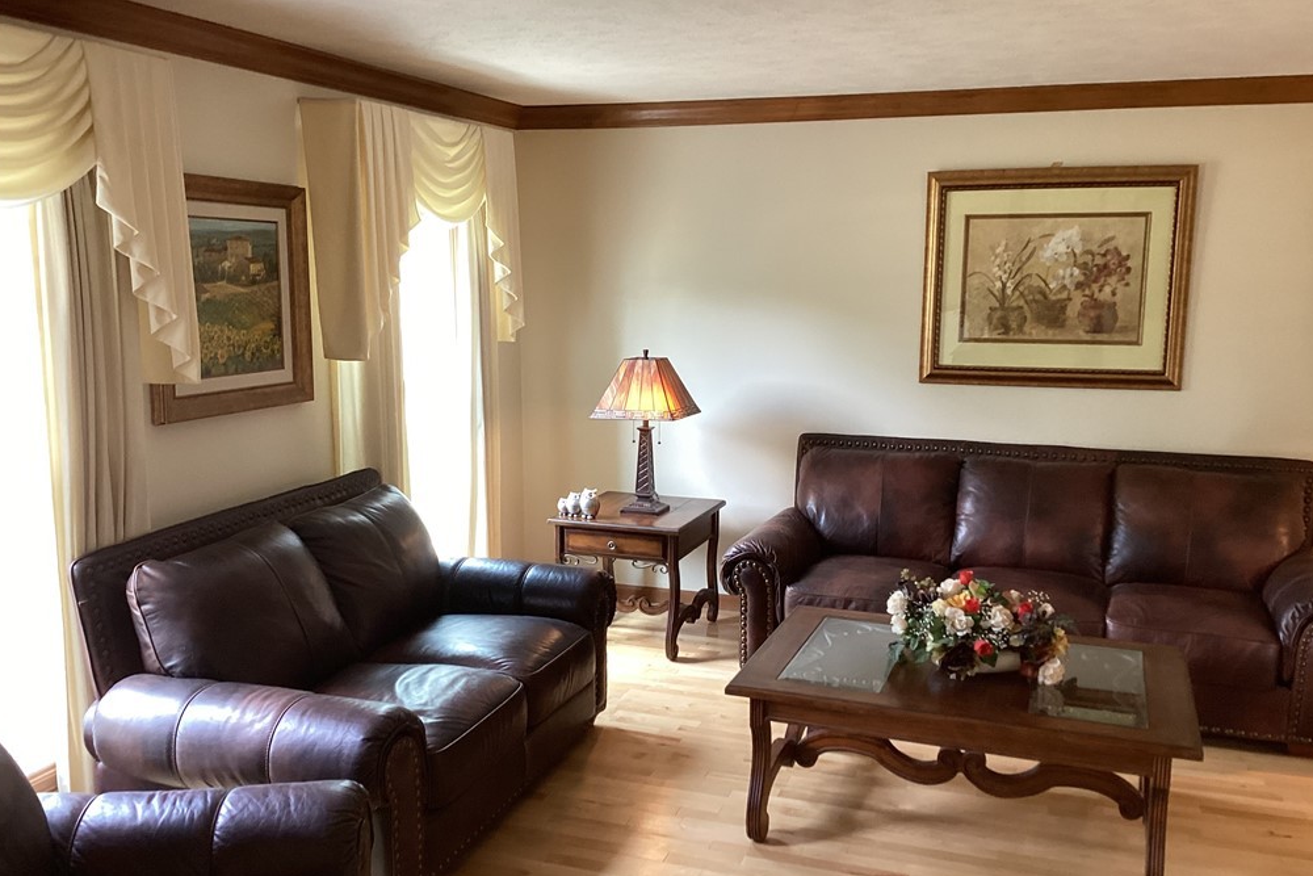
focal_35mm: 33
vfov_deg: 40.0
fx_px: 1204
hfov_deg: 57.2
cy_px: 461
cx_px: 659
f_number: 2.4
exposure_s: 1/50
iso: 125
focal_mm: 3.3
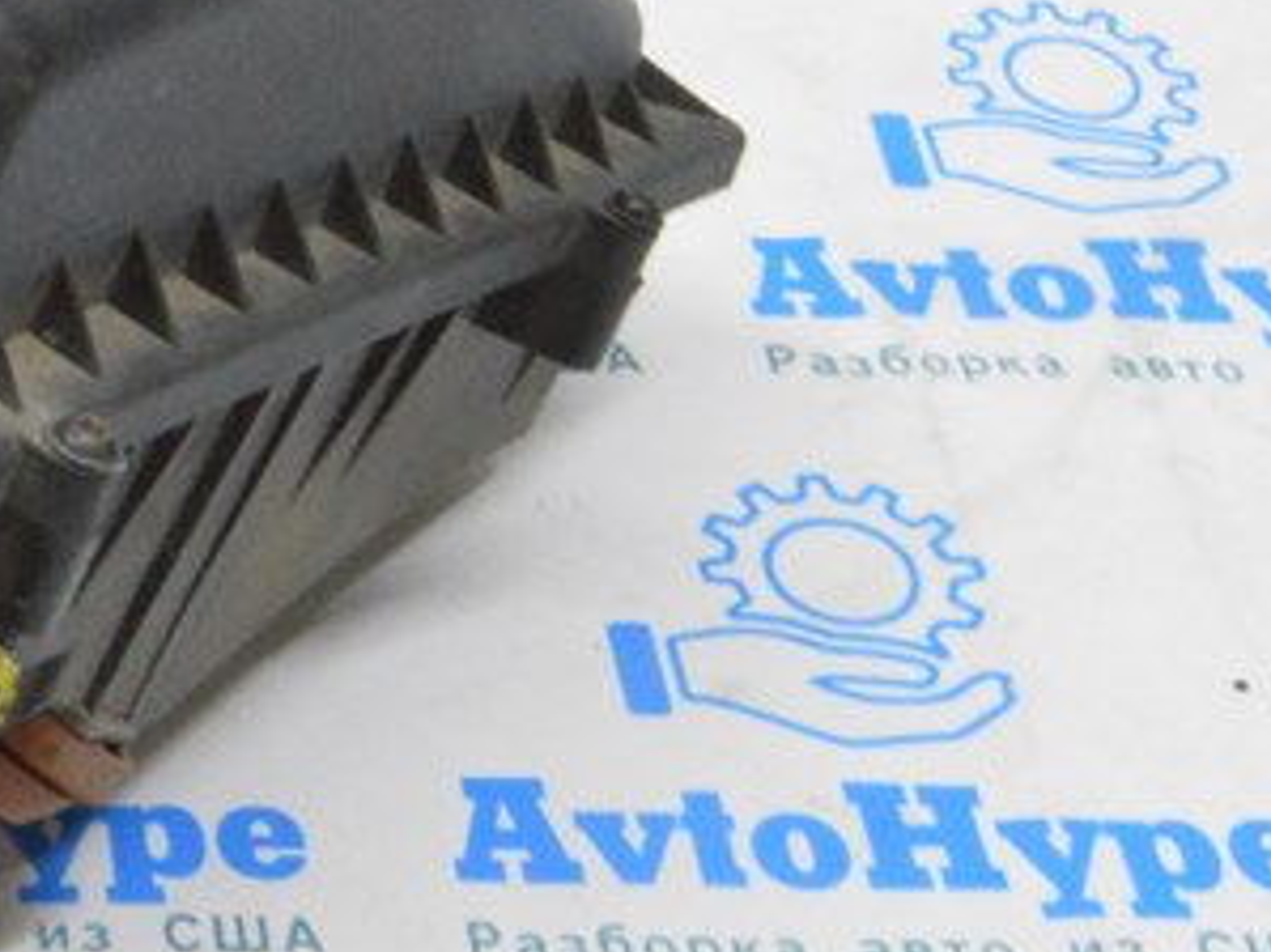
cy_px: 164
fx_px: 4171
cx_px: -693
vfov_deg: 13.0
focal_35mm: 114
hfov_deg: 15.8
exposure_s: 1/15
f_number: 20
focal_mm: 23
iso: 6400
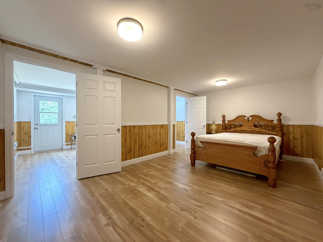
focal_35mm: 14
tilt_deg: +0.3
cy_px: 121
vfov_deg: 85.7
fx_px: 131
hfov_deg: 102.1
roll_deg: -0.6
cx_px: 162
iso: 640
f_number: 2.2
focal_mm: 2.22
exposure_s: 1/60
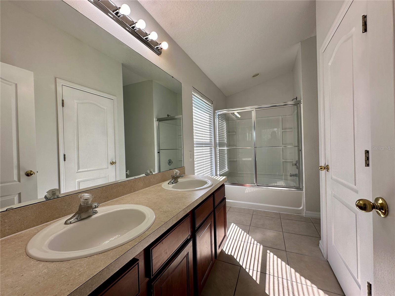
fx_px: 160
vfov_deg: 85.7
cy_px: 148
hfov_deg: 102.1
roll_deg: +1.6
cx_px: 198
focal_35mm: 14
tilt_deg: +0.3
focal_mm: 2.22
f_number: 2.2
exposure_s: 1/213
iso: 40
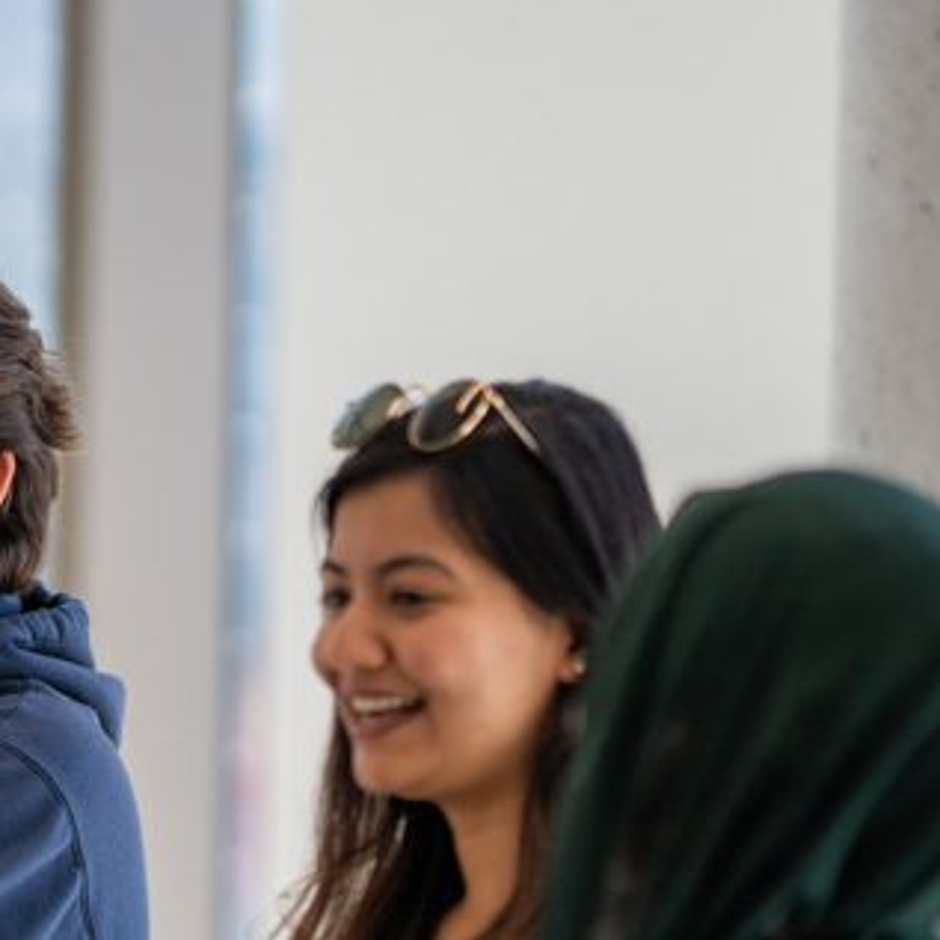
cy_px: 848
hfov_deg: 5.2
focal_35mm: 338
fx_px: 10384
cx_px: -125
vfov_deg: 5.2
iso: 100
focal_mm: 105
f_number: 1.4
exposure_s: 1/2500
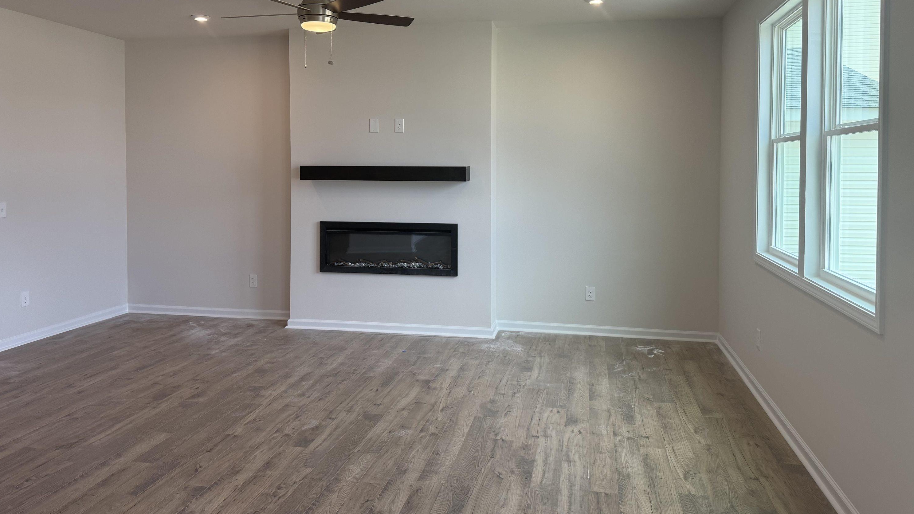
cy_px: 187
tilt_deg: -0.8
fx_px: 654
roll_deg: -1.1
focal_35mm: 27
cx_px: 449
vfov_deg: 42.5
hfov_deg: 69.9
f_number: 1.78
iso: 100
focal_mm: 6.76
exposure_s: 1/379
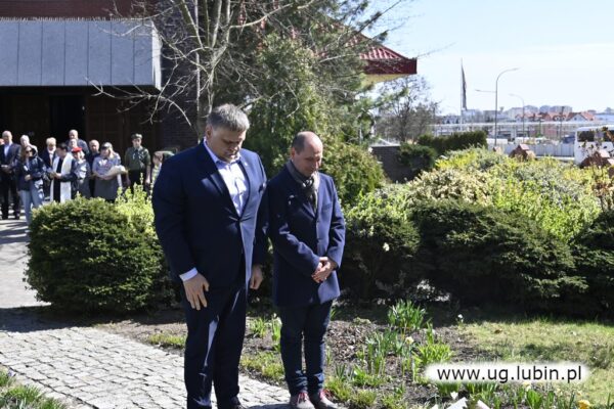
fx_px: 716
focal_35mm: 42
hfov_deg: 46.4
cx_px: 307
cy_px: 204
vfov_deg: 31.9
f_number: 5.6
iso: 100
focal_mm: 28
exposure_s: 1/250
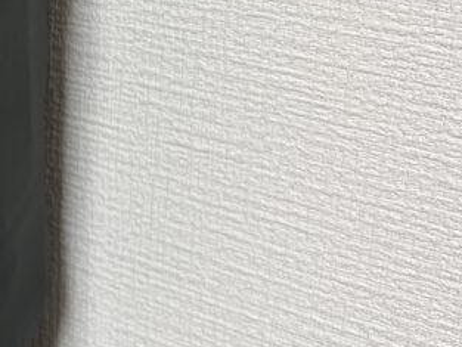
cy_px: 78
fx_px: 1135
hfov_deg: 20.8
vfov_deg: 17.3
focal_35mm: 85
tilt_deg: -17.9
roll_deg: +2.1
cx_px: -154
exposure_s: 1/50
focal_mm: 5.96
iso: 125
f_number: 1.6
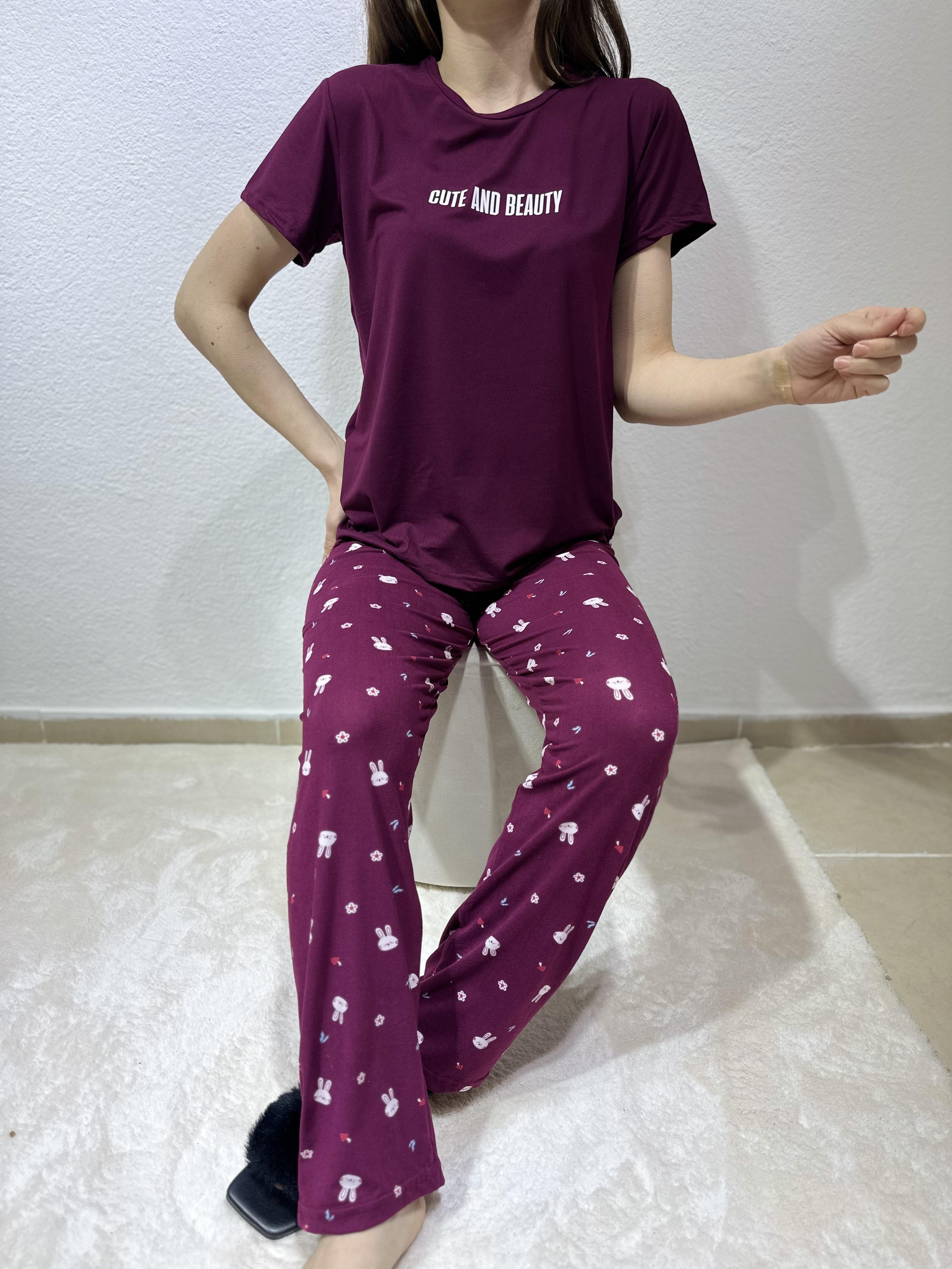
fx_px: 880
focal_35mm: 24
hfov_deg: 56.8
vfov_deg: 71.6
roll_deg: -0.7
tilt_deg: -20.6
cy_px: 634
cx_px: 476
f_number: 1.78
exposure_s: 1/161
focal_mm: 6.86
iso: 64
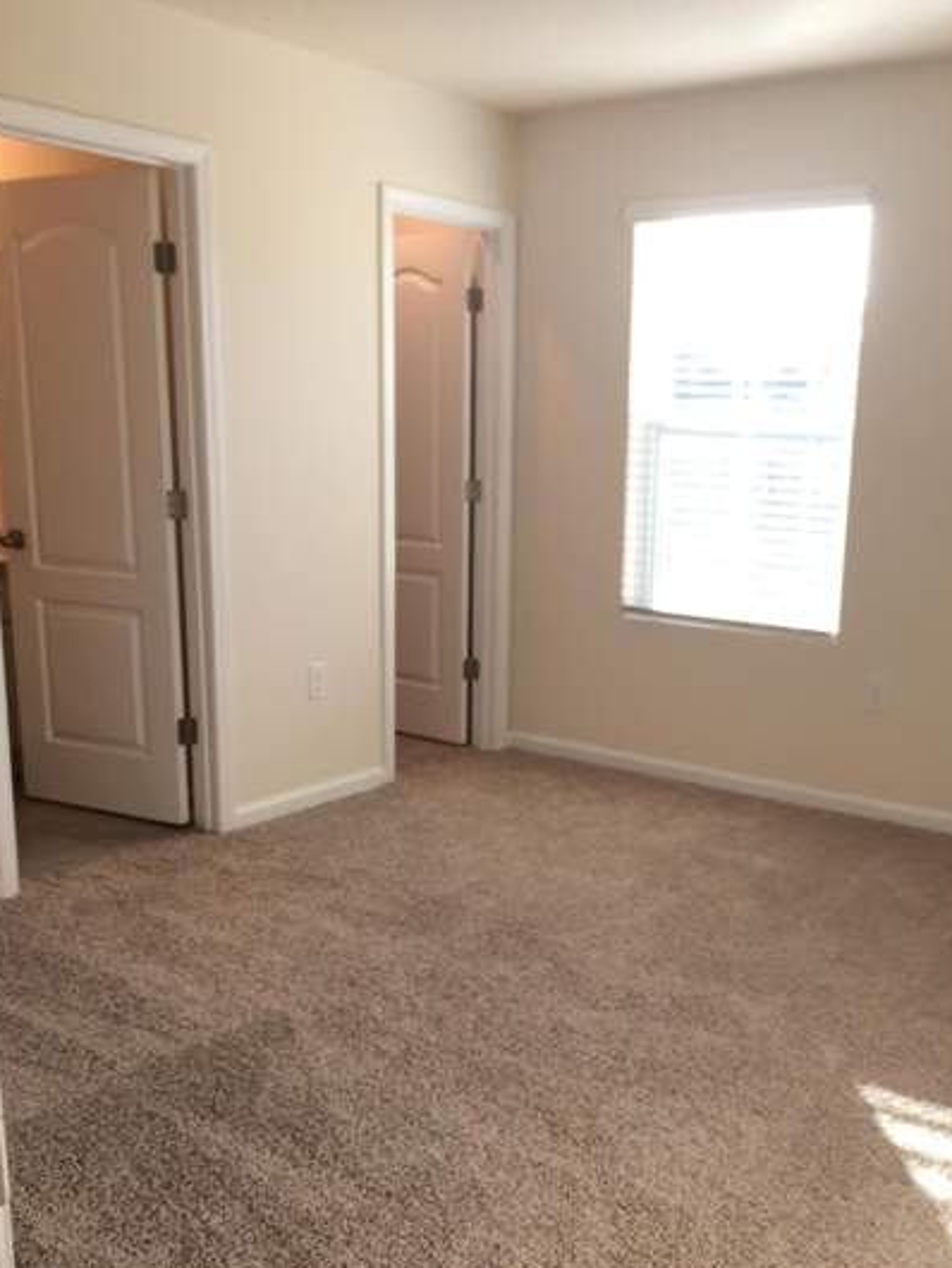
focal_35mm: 35
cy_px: 725
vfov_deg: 52.4
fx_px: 1282
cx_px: 557
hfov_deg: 40.6
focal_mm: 4.15
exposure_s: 1/60
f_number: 2.2
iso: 40
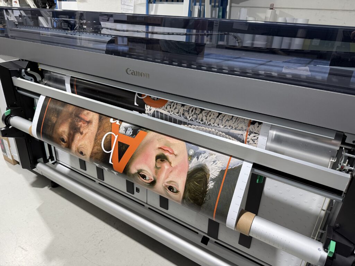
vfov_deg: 56.8
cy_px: 133
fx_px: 246
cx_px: 178
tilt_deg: -24.4
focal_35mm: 24
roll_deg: -2.4
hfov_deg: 71.6
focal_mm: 6.76
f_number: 1.78
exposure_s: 1/121
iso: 160
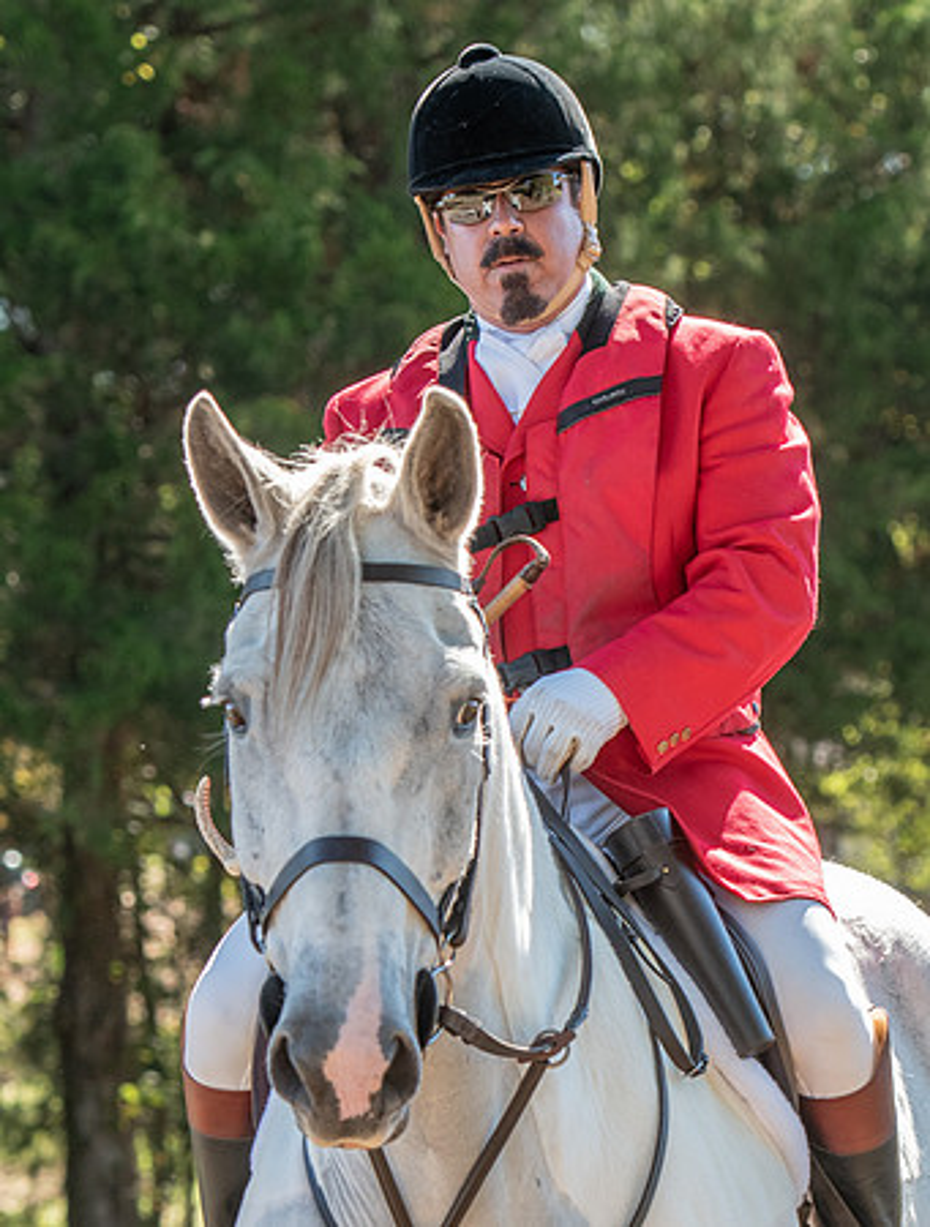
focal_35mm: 232
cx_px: 717
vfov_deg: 8.5
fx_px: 8273
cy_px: 1044
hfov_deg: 6.4
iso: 280
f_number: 4.5
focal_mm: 95
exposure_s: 1/250
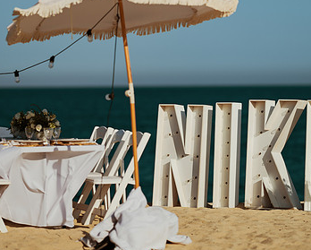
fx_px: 1944
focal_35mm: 211
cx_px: 175
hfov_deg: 9.1
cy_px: 125
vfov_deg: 7.3
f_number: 2
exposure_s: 1/8000
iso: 50
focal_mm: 135
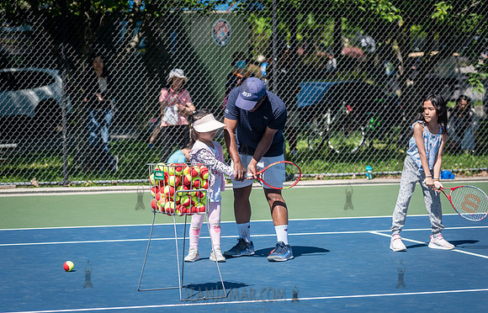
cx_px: 237
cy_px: 170
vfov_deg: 9.7
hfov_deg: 15.1
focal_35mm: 137
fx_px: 1841
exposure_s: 1/1000
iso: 200
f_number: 5
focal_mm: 120
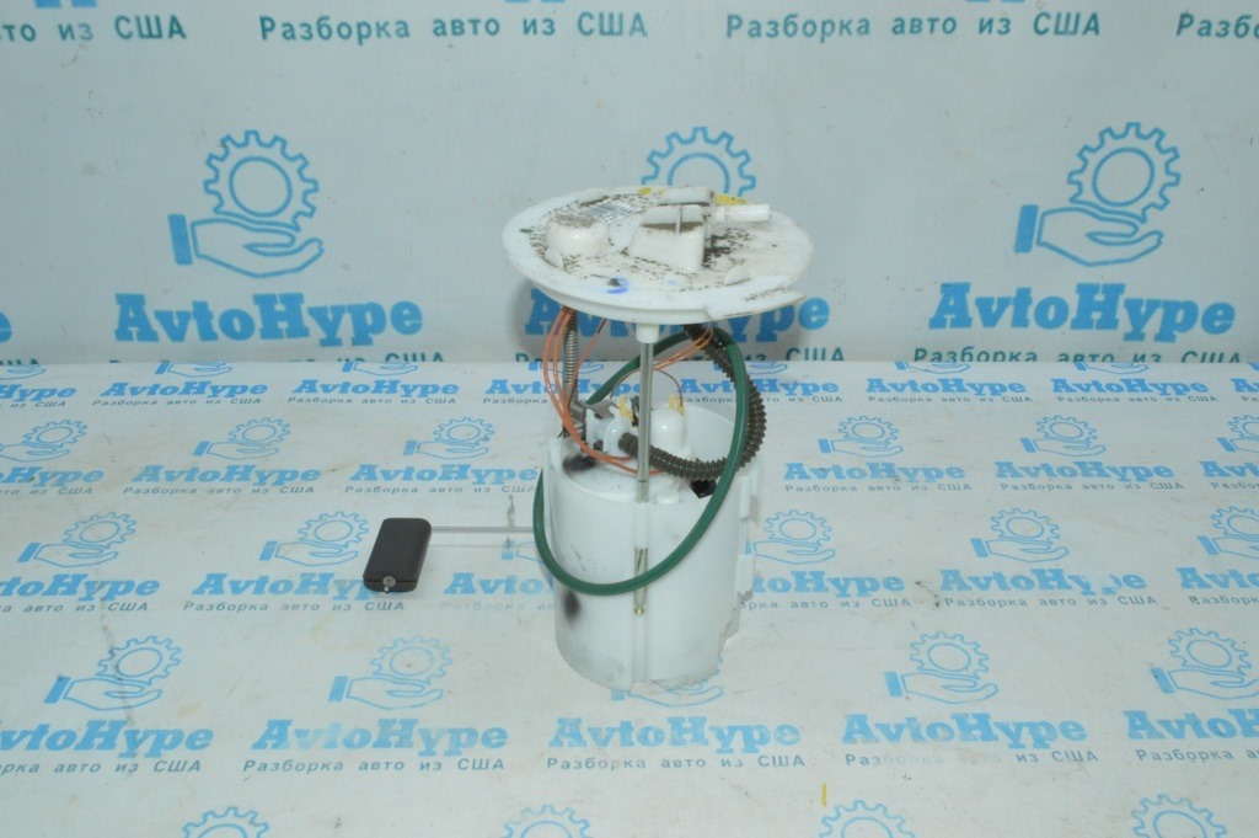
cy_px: 419
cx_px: 630
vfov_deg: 39.9
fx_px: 1153
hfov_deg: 57.3
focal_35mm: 33
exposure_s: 1/40
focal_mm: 22
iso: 2800
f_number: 25
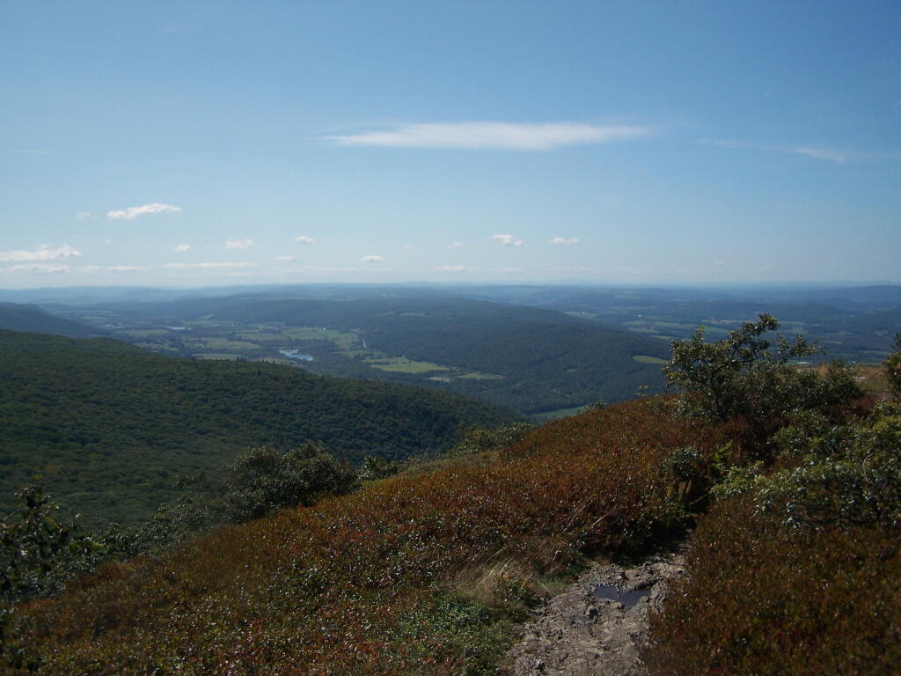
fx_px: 989
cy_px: 338
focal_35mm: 38
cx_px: 450
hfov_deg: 49.0
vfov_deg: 37.7
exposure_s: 1/800
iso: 80
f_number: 2.8
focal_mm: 6.3
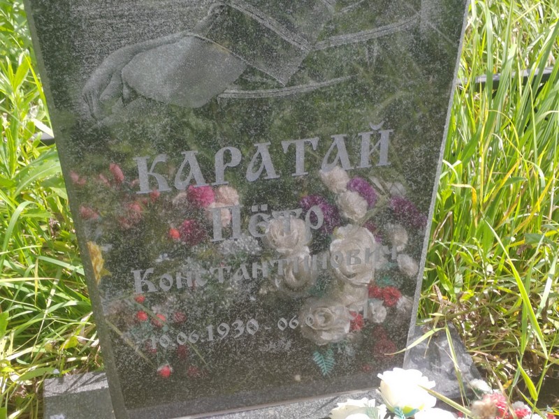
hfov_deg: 31.7
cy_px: 210
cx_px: 280
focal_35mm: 61
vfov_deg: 24.0
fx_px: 985
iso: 100
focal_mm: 5.52
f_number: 1.9
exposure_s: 1/400
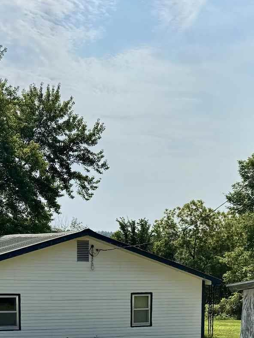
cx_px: 144
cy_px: 361
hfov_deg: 21.0
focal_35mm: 70
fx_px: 685
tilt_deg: -9.2
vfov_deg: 25.9
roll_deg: -0.7
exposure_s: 1/6410
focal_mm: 6.76
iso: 80
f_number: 1.78
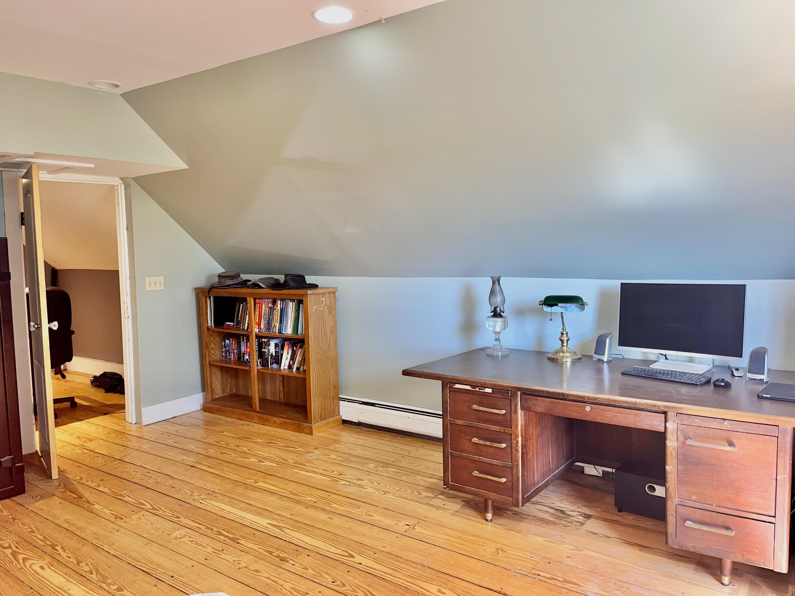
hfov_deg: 67.3
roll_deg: +0.8
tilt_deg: -4.8
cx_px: 398
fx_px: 597
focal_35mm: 26
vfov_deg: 53.1
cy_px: 298
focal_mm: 5.1
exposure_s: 1/22
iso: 32
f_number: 1.6
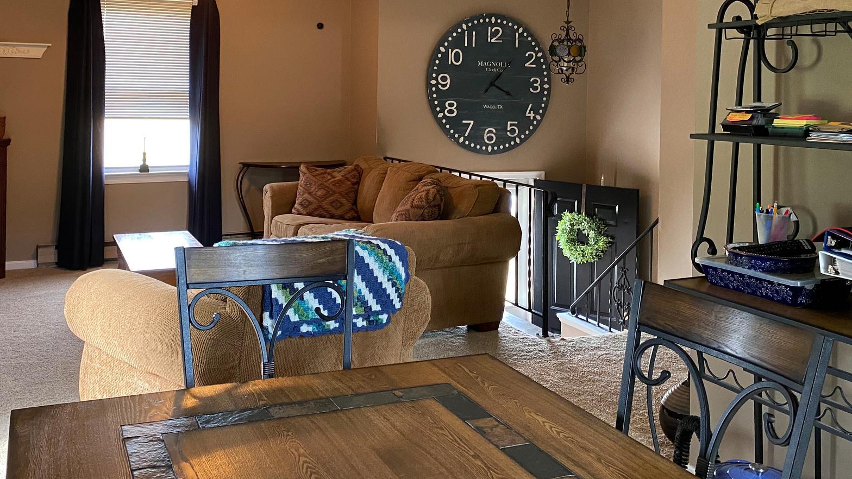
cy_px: 103
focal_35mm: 37
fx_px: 836
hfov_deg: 53.9
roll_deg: -1.0
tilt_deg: +0.0
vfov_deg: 31.3
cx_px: 381
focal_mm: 4.25
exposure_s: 1/60
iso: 320
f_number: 1.8
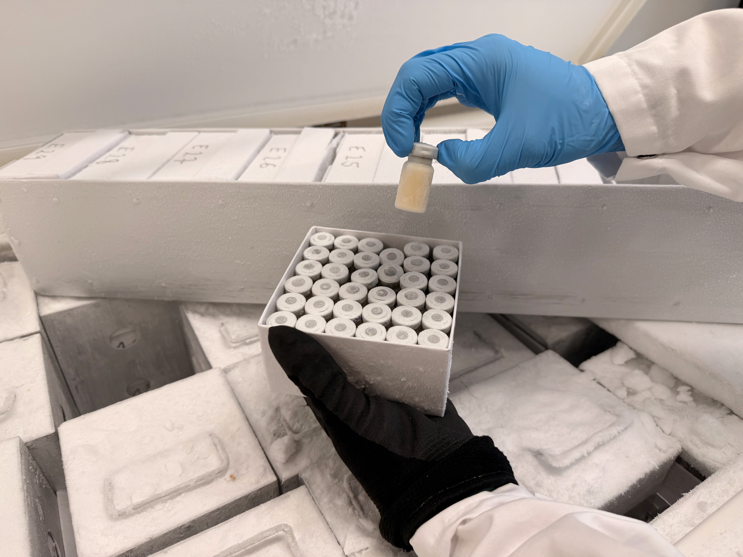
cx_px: 372
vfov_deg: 56.8
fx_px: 515
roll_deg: -2.4
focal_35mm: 24
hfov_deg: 71.6
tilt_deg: -33.2
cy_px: 278
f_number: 1.78
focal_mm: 6.76
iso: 80
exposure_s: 1/121
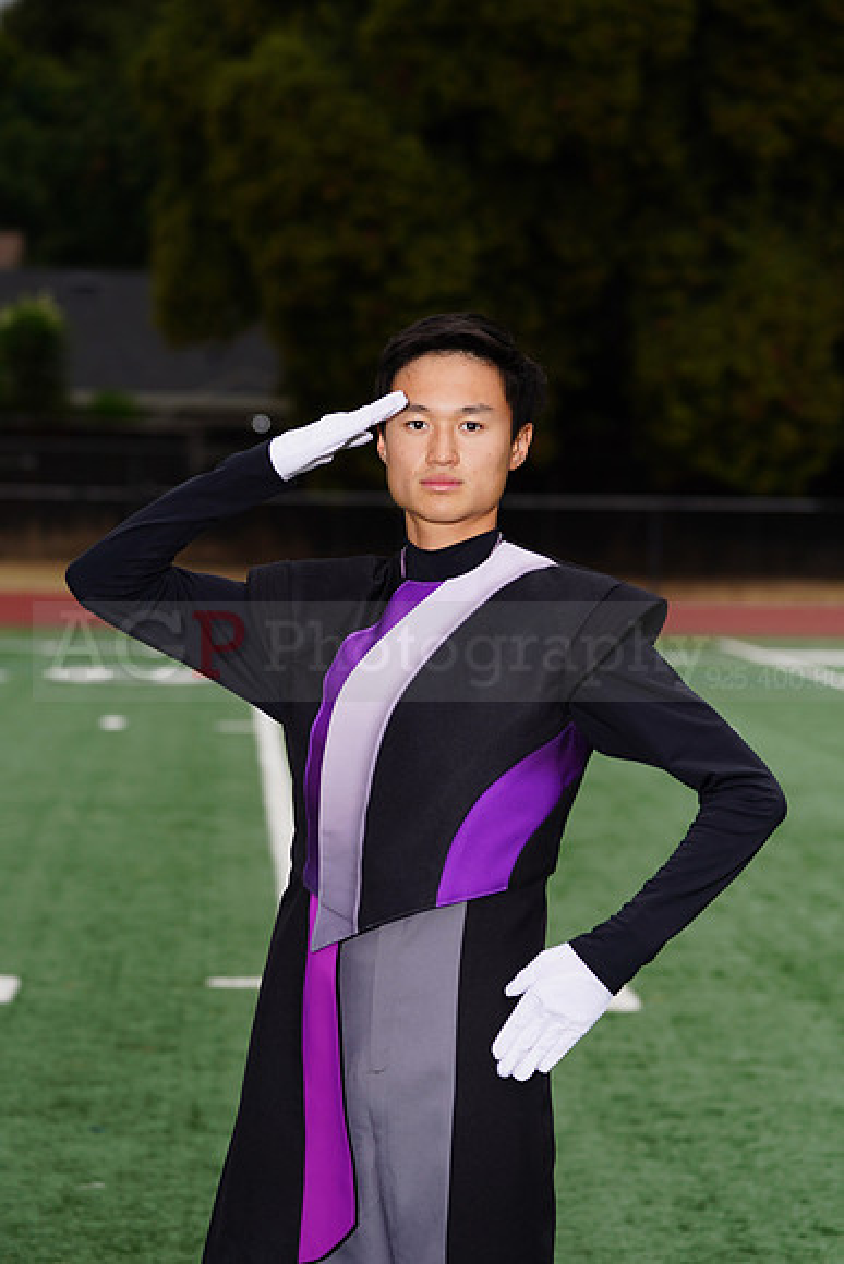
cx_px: 422
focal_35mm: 158
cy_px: 632
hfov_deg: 8.7
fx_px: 5553
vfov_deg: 13.0
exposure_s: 1/200
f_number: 6.3
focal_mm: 158
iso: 200
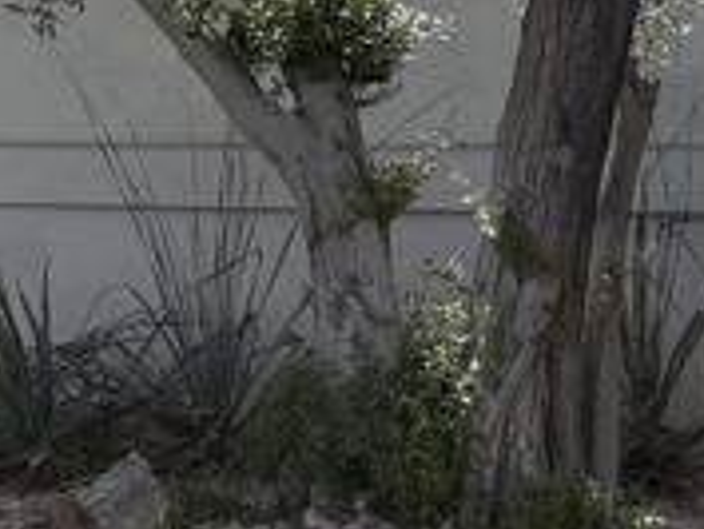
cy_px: 24
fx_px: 2829
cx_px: -772
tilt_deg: +2.8
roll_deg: -0.4
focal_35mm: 139
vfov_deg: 10.6
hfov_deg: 12.3
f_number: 1.78
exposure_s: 1/3584
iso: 80
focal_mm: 6.76
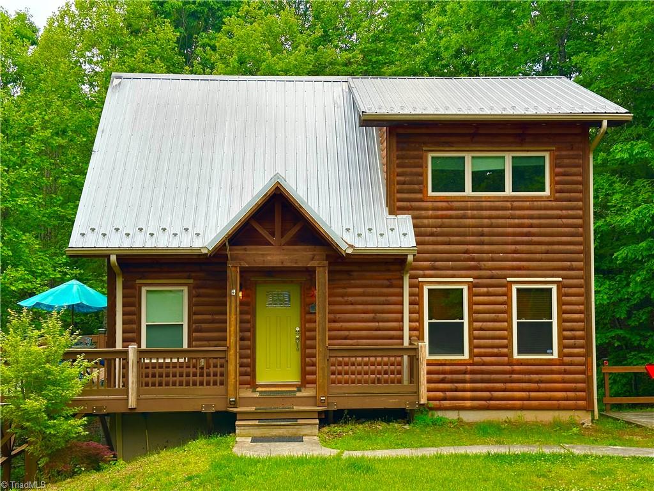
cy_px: 246
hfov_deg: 39.7
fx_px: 907
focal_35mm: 48
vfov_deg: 30.3
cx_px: 327
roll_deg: -0.3
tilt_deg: +1.5
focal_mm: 6.86
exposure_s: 1/358
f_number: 1.78
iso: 64
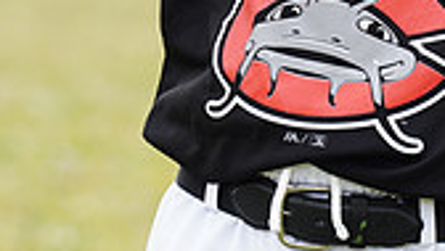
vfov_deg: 2.1
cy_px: -213
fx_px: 6699
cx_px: 400
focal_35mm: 567
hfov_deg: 3.8
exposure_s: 1/250
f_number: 5.6
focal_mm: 157
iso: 100
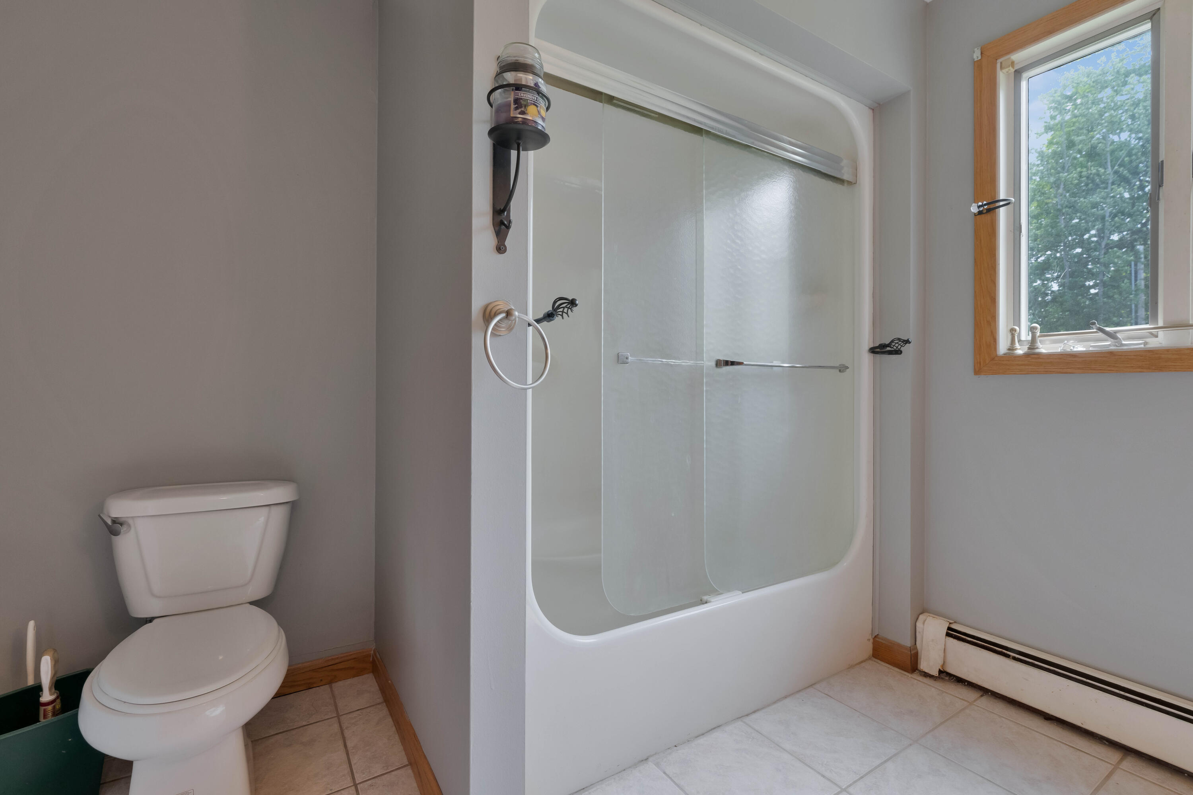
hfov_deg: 96.7
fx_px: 530
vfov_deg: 73.8
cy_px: 398
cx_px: 596
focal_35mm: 16
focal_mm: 16
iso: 800
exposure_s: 1/200
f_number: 8
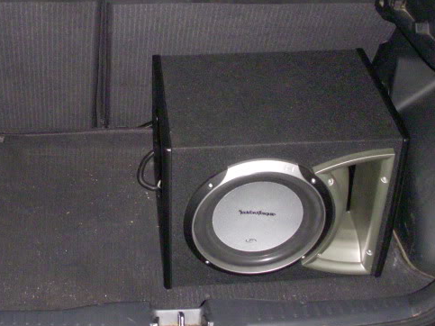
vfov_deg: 23.2
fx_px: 791
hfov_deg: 30.6
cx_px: 163
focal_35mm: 63
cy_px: 131
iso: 640
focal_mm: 6.3
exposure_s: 1/200
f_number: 3.3
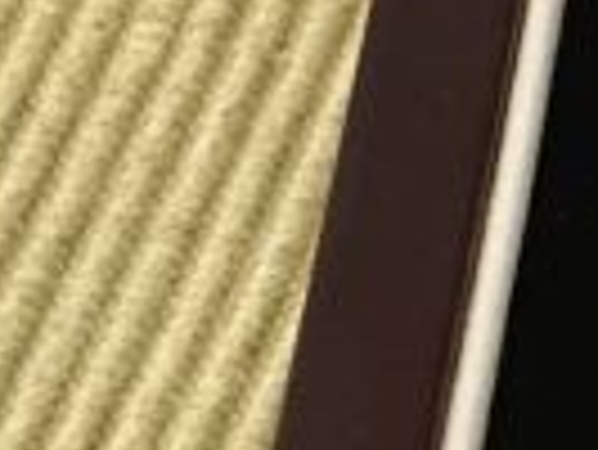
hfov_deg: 8.2
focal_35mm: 218
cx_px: 1547
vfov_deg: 6.8
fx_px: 3769
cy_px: 122
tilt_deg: -56.0
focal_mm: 4.15
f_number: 2.2
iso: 125
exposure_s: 1/30
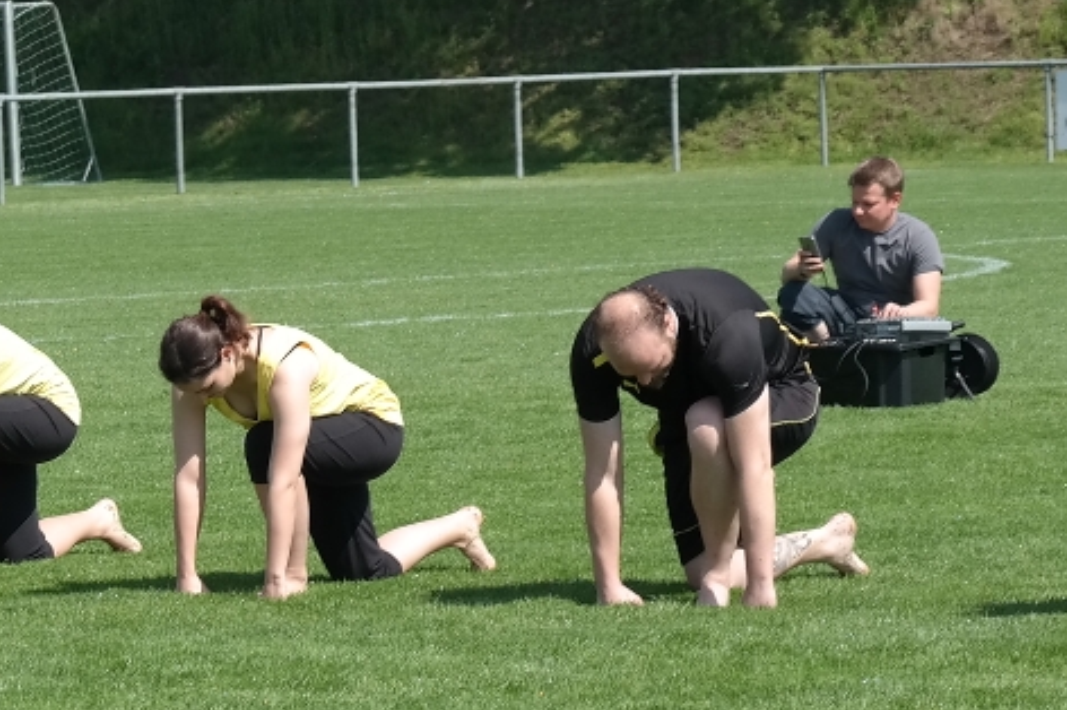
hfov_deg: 7.8
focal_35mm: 261
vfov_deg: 5.3
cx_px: -391
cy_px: 197
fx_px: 7730
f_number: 5.6
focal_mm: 50
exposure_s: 1/320
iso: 100
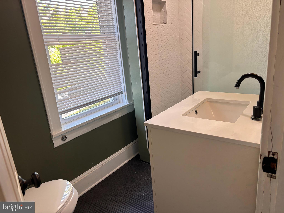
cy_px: 106
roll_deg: +5.4
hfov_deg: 67.3
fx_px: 213
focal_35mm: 26
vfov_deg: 53.1
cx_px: 142
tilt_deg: -16.0
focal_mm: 5.96
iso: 80
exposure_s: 1/120
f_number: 1.6
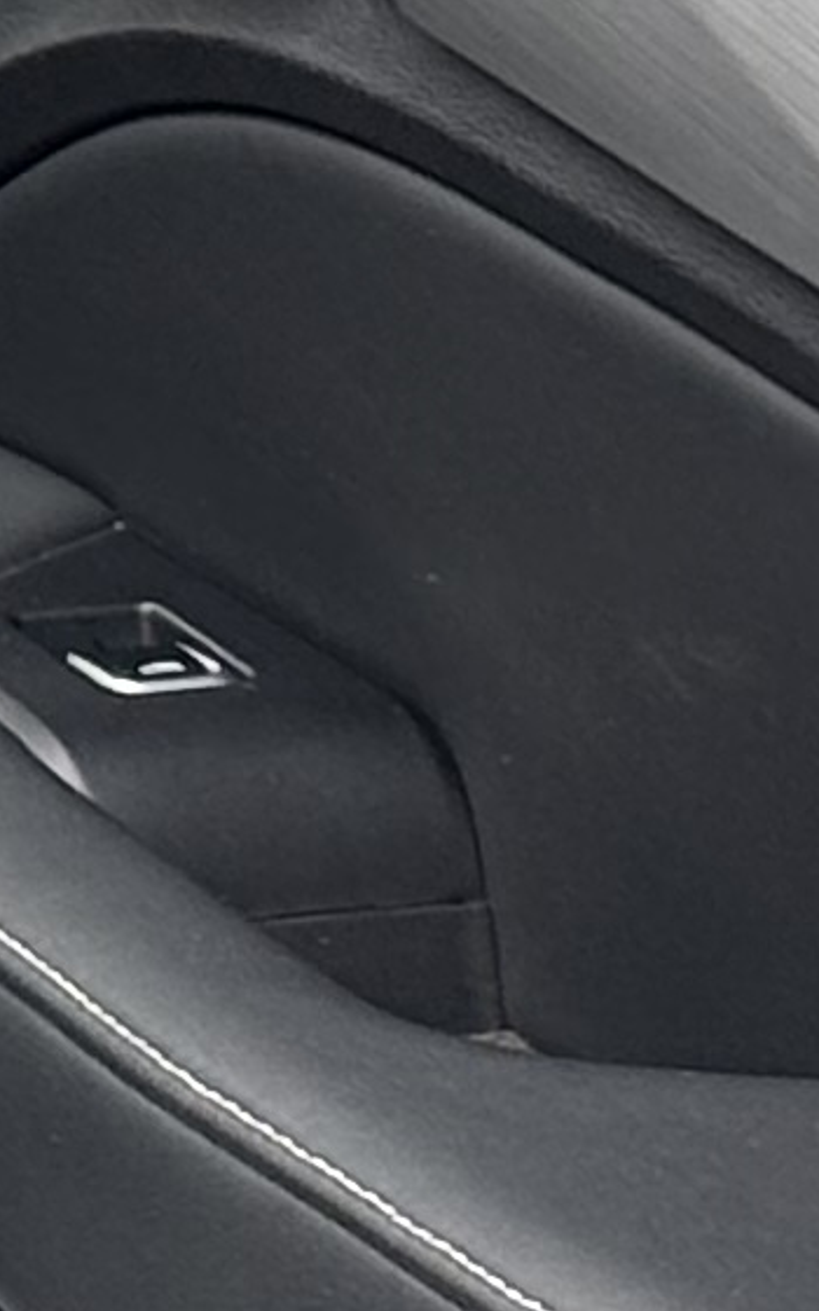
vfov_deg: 5.2
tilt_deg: -14.1
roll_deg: -0.2
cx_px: -3351
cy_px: -932
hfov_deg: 3.1
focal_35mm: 397
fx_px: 14178
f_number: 1.6
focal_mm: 5.96
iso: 32
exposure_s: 1/437
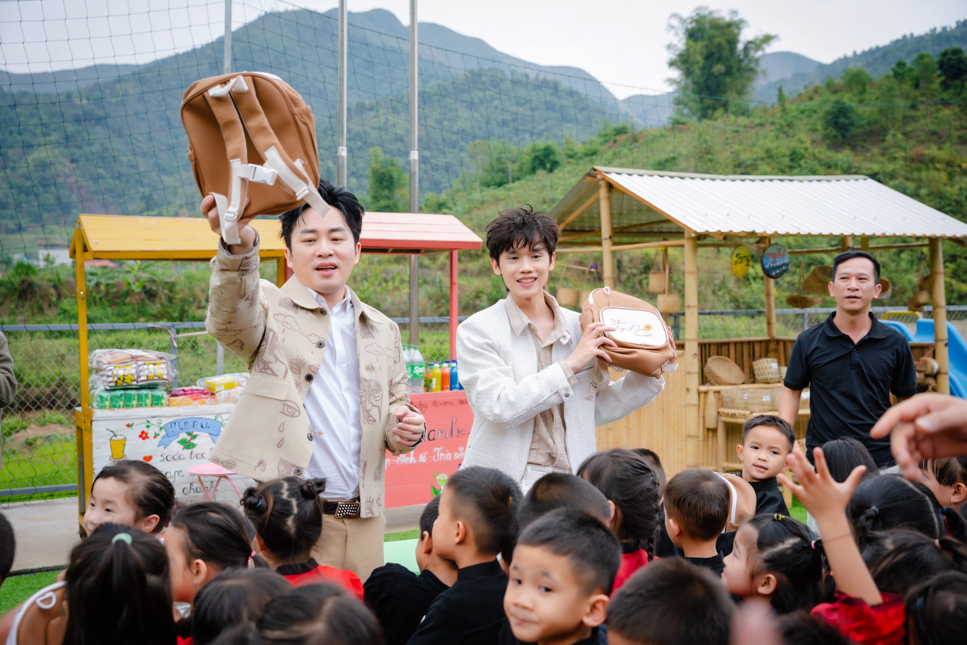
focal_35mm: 42
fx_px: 1131
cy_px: 322
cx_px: 484
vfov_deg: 31.8
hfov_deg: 46.3
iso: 320
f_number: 4
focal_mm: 42.1
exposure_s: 1/320
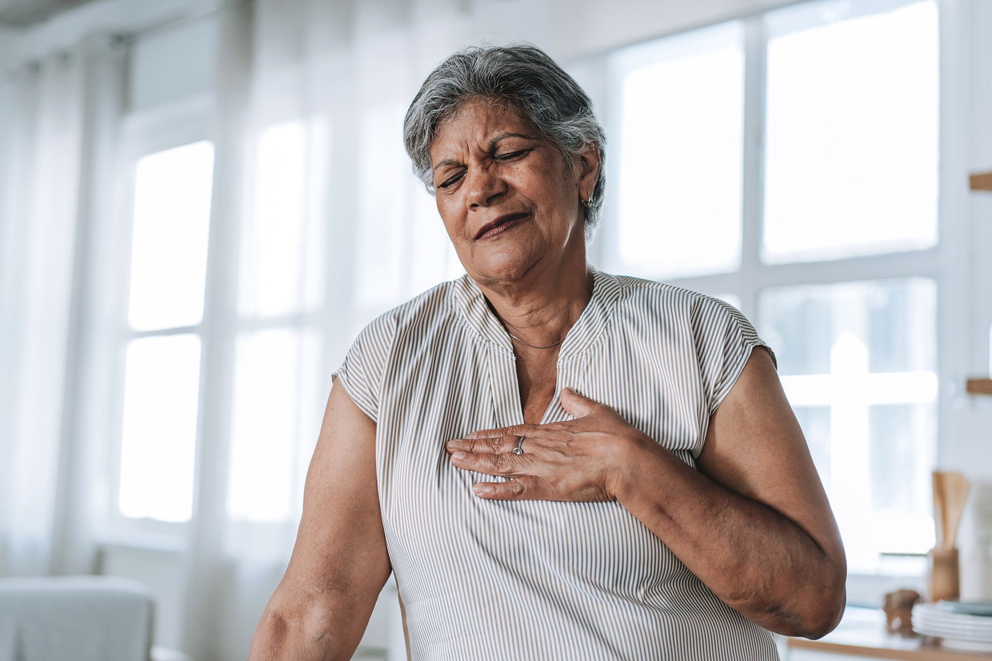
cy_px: 330
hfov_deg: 36.2
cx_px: 496
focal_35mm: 55
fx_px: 1515
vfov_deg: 24.6
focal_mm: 55
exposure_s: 1/160
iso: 200
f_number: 2.2
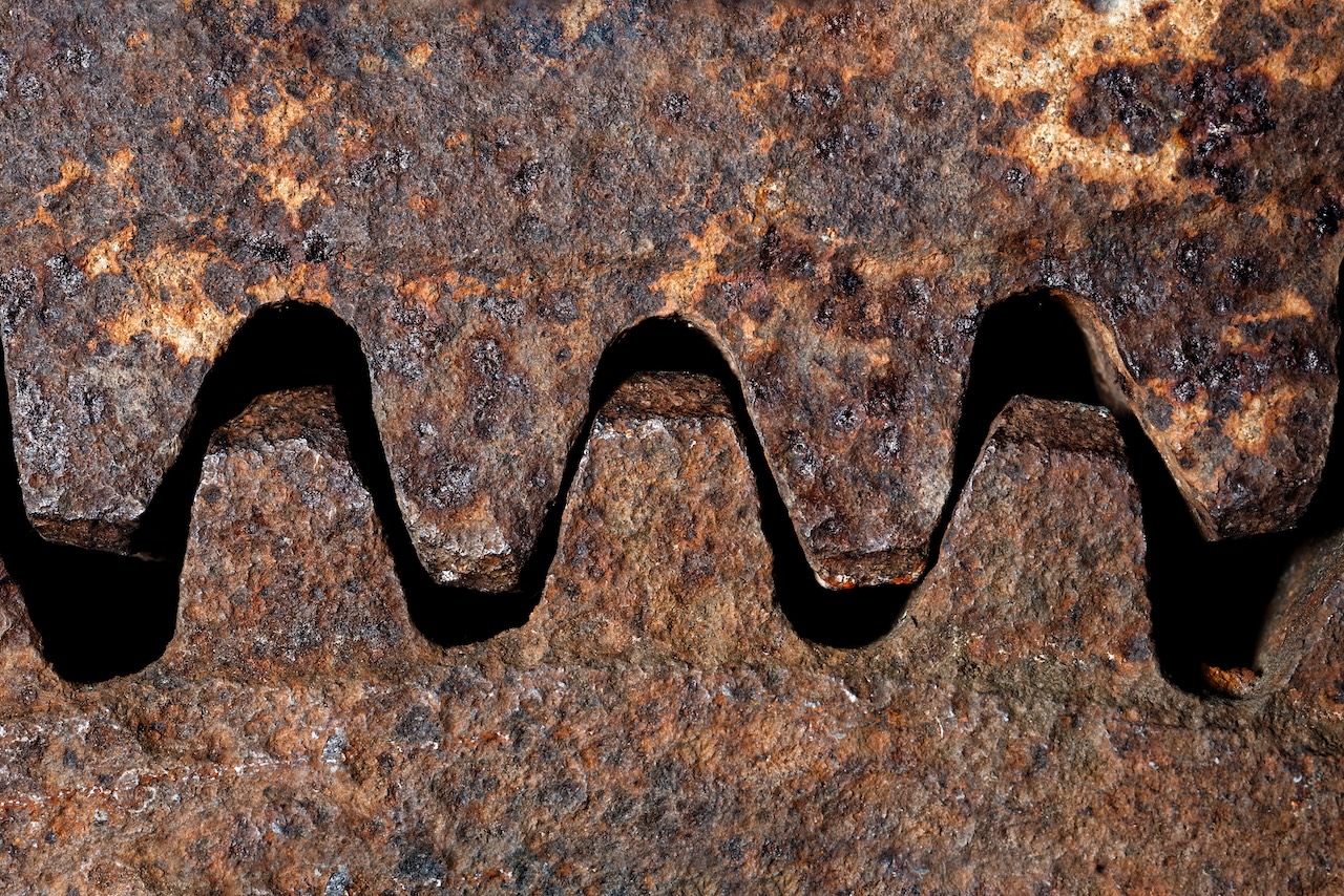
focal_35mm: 60
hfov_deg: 33.4
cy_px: 448
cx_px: 672
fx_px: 2240
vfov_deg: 22.6
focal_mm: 60
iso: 640
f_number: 16
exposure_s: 1/60
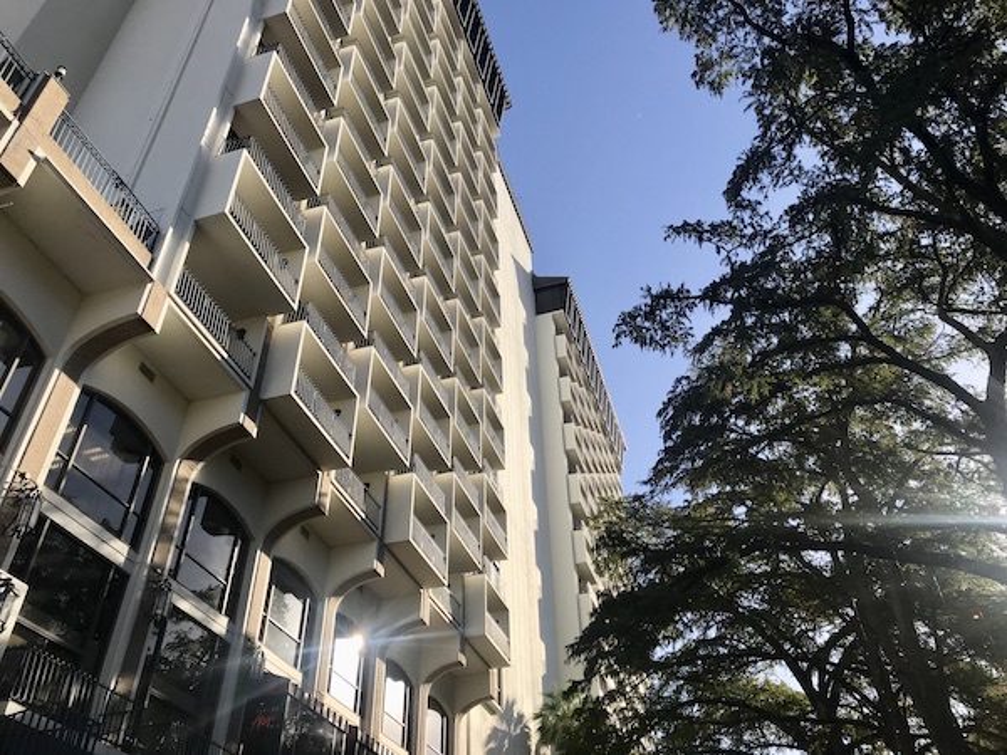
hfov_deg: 63.4
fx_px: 815
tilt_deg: +40.2
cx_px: 504
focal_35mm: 28
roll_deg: +1.9
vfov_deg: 49.7
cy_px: 378
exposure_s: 1/1546
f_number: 1.8
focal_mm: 3.99
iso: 20
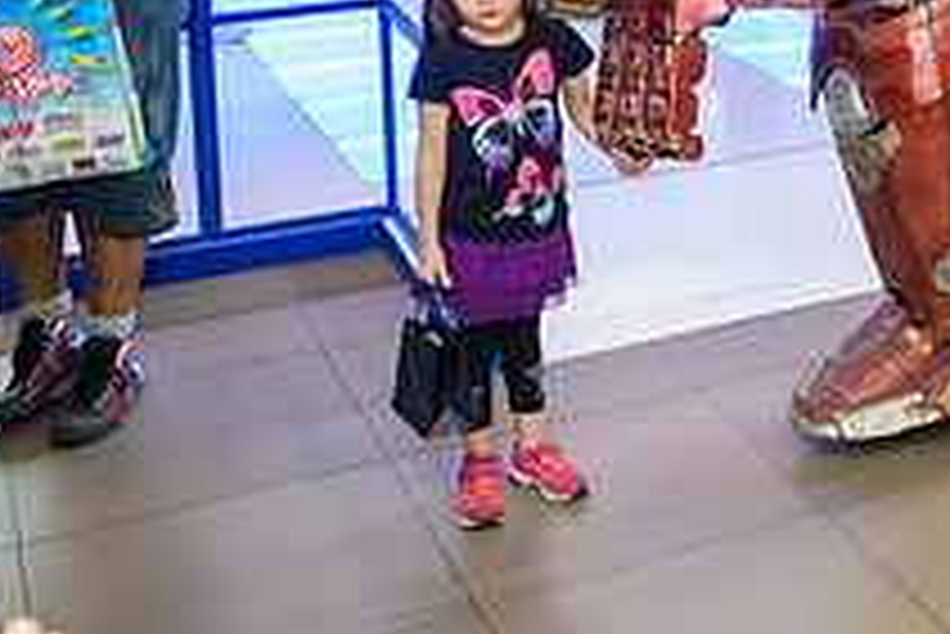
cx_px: 1090
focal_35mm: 66
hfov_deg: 27.4
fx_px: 1743
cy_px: -146
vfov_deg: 19.3
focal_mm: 24
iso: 800
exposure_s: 1/125
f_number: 3.2
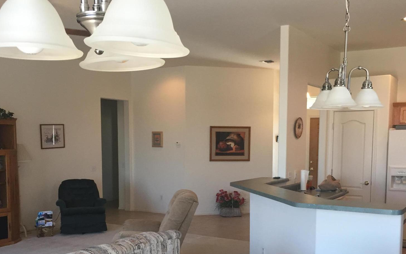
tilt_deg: -3.1
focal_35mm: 42
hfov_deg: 47.2
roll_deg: -0.3
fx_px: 465
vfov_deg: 30.1
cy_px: 184
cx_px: 200
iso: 40
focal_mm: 4.15
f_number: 2.2
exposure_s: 1/30
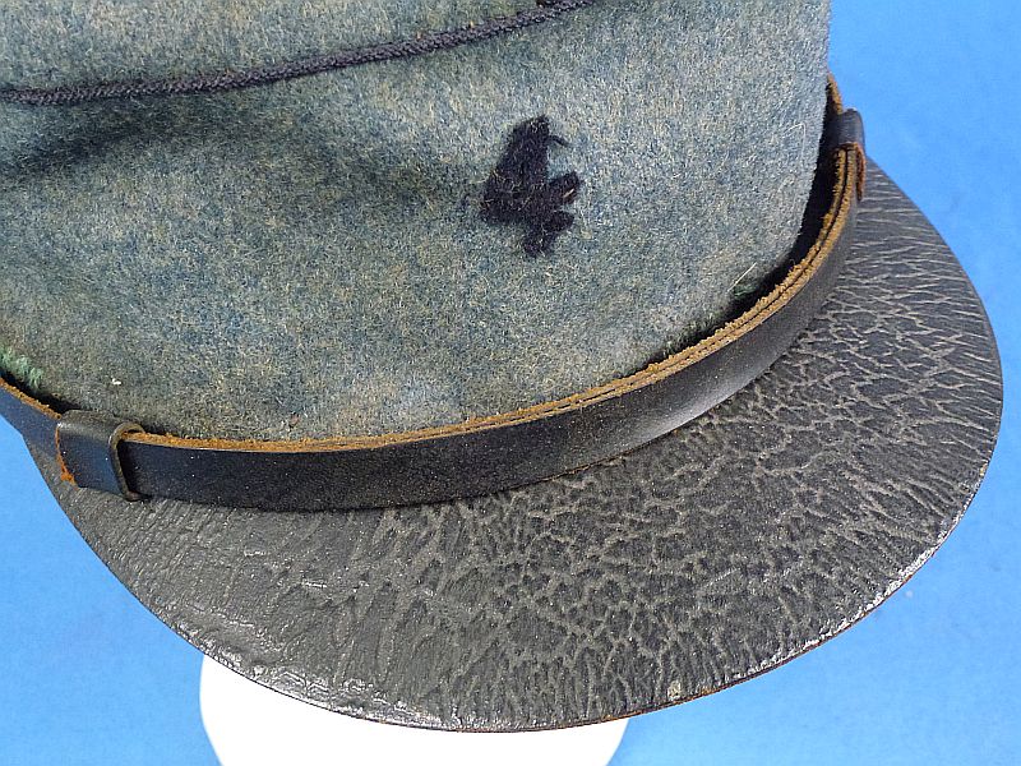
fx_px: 1445
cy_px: 383
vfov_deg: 29.7
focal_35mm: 49
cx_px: 510
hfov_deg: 38.9
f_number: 4.1
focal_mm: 8.7
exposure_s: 1/50
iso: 400
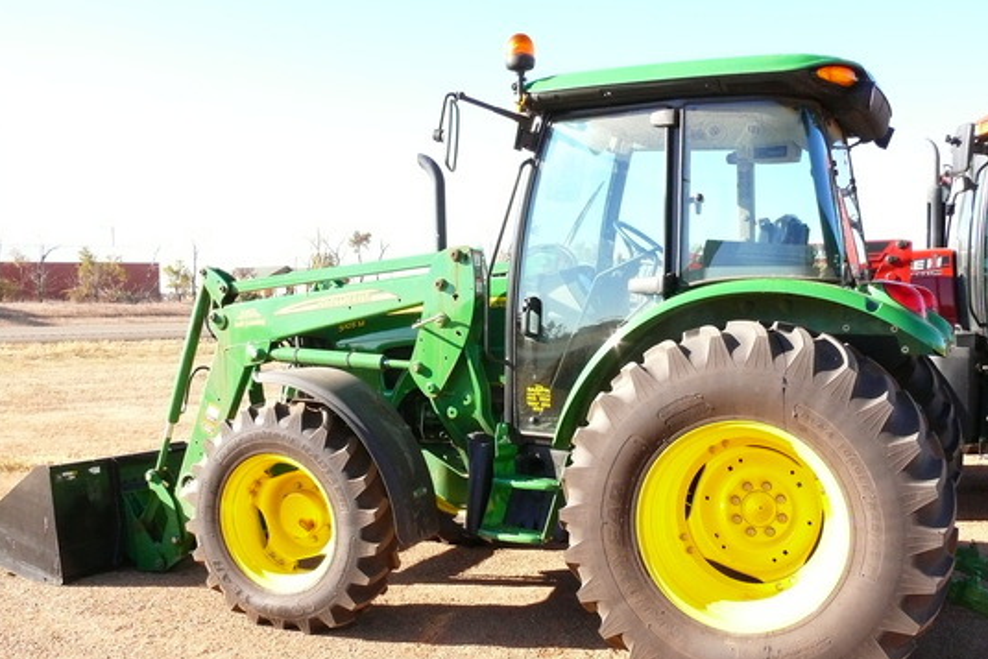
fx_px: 1016
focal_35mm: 37
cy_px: 353
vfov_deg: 35.9
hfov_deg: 51.9
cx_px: 499
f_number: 5.6
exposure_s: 1/320
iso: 400
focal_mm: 7.4
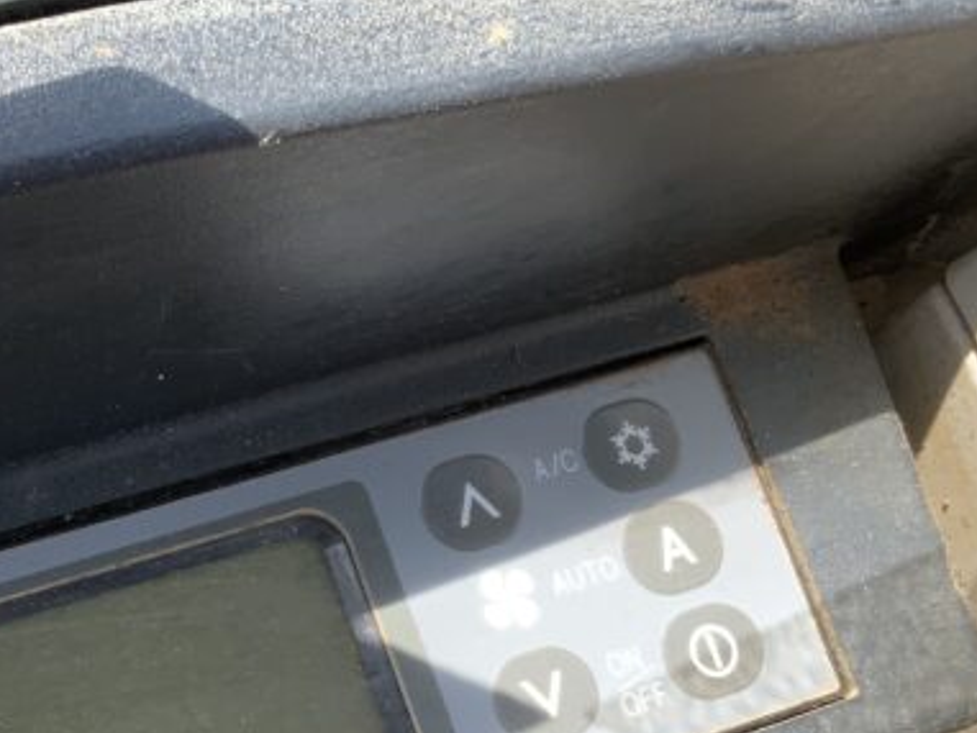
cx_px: -28
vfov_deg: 18.9
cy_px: 466
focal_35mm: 78
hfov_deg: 23.8
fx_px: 2202
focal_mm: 3
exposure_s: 1/175
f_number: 1.8
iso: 16
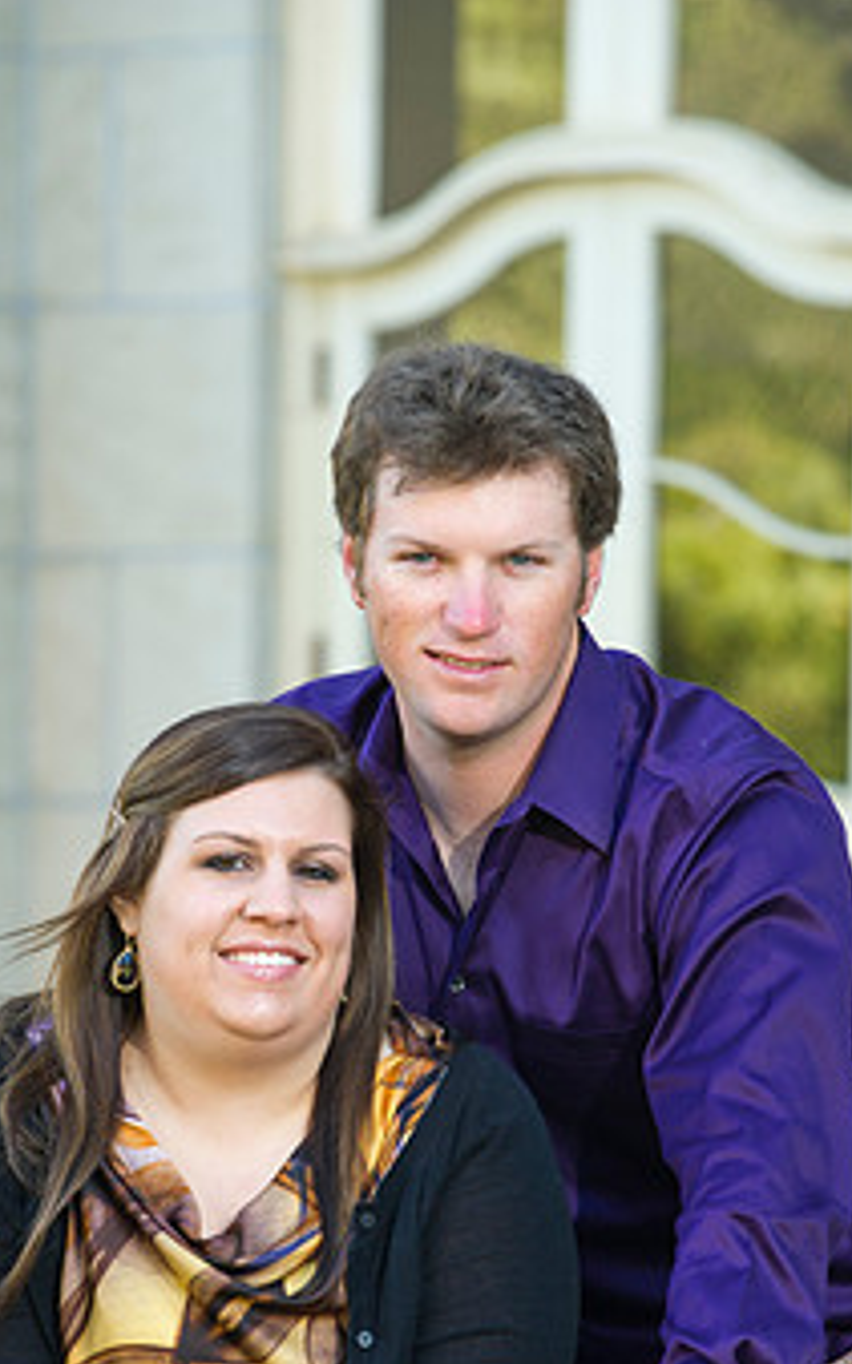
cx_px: 406
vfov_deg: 7.7
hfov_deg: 4.8
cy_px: 904
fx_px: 10077
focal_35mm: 271
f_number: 5.6
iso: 400
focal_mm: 200
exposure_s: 1/60
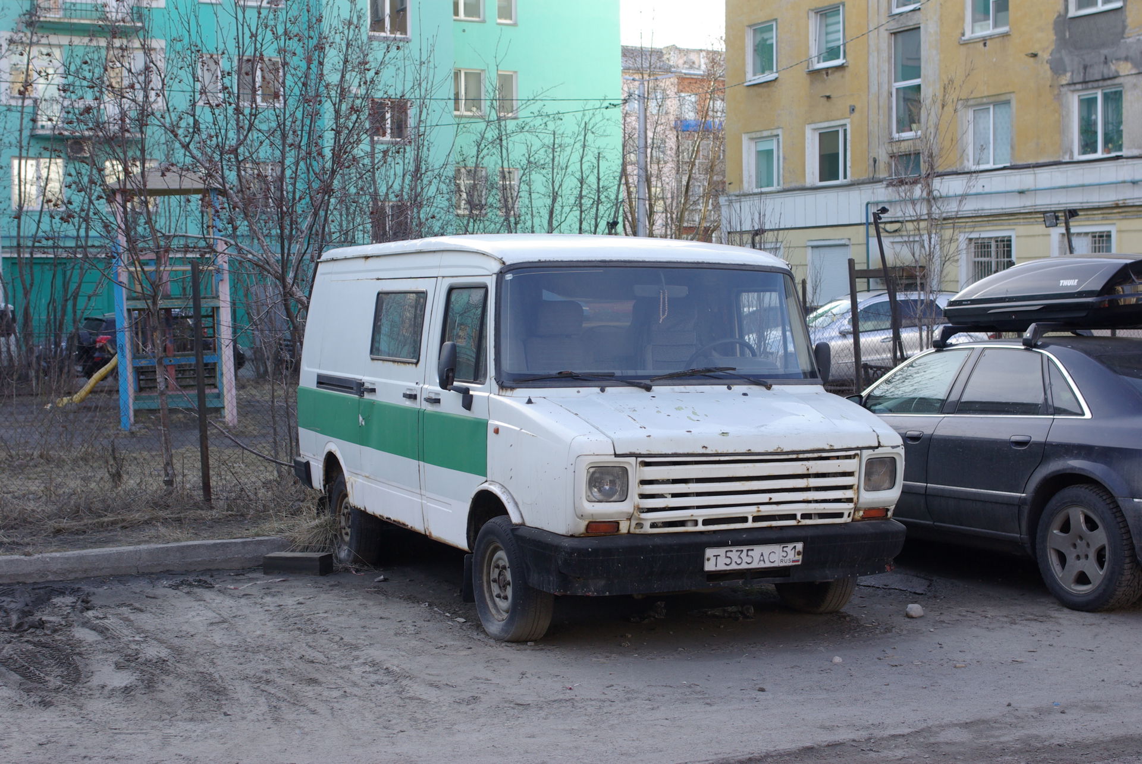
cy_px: 382
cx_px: 571
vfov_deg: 25.8
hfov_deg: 37.8
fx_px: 1667
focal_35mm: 52
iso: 200
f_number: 4.5
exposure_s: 1/180
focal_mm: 35
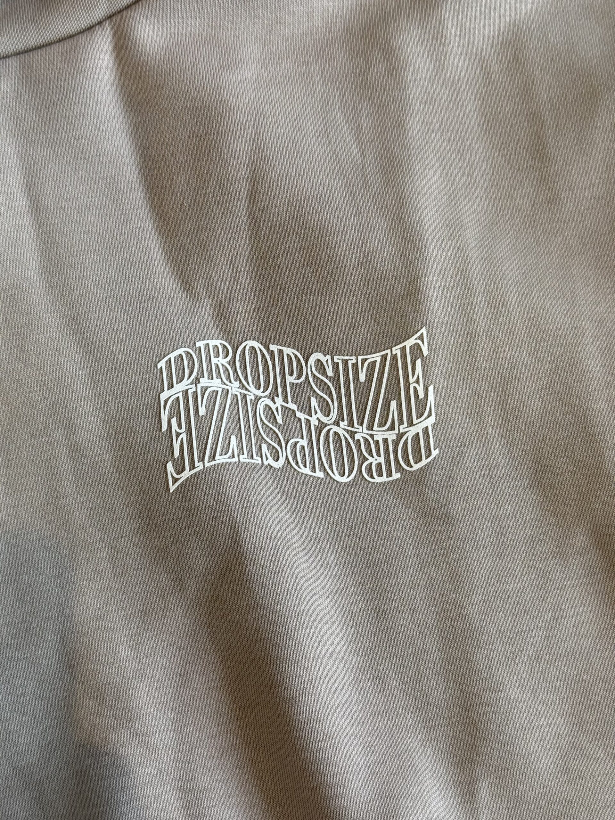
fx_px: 1137
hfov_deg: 30.3
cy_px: 410
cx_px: 308
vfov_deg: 39.7
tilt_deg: -78.8
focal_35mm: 48
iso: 100
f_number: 1.78
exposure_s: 1/233
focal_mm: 6.76
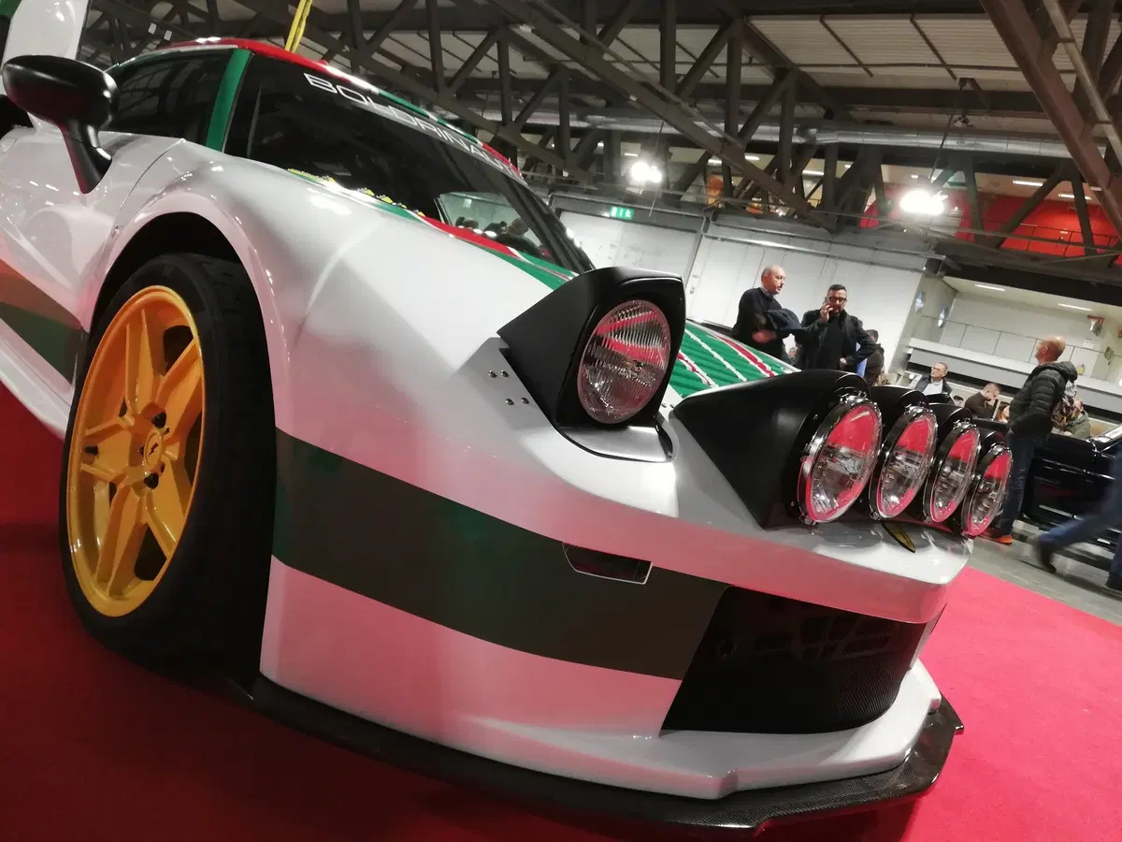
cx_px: 561
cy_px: 421
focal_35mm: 26
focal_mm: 3.81
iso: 320
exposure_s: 1/30
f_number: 2.2
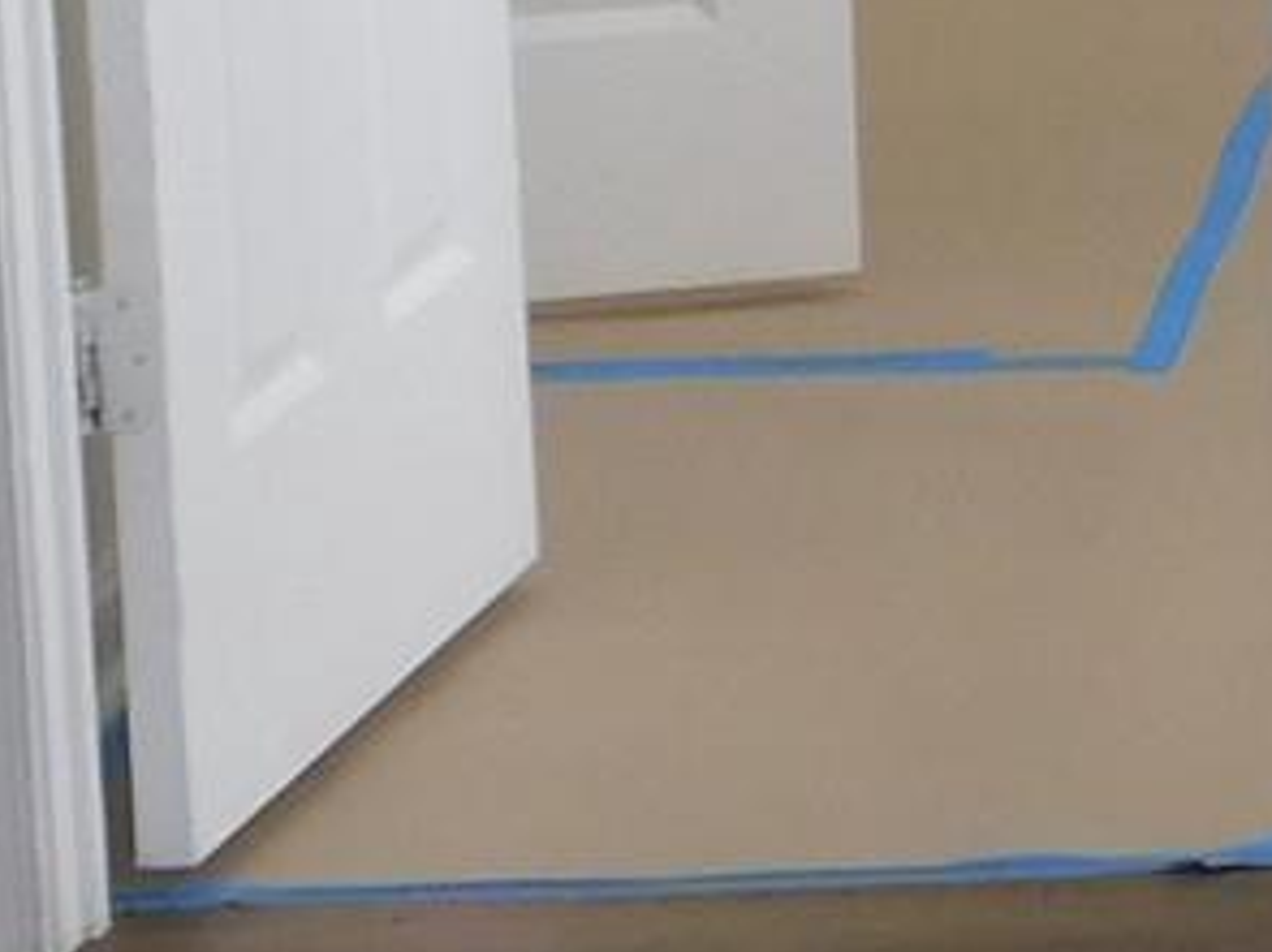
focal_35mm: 250
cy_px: -530
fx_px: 9183
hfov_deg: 7.7
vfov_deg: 5.9
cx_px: 2324
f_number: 3.5
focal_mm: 6.3
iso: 125
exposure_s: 1/50
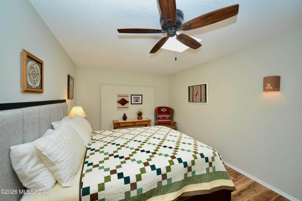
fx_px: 117
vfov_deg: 81.2
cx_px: 151
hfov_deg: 104.3
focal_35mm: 14
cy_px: 100
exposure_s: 1/60
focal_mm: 14
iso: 800
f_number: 7.1
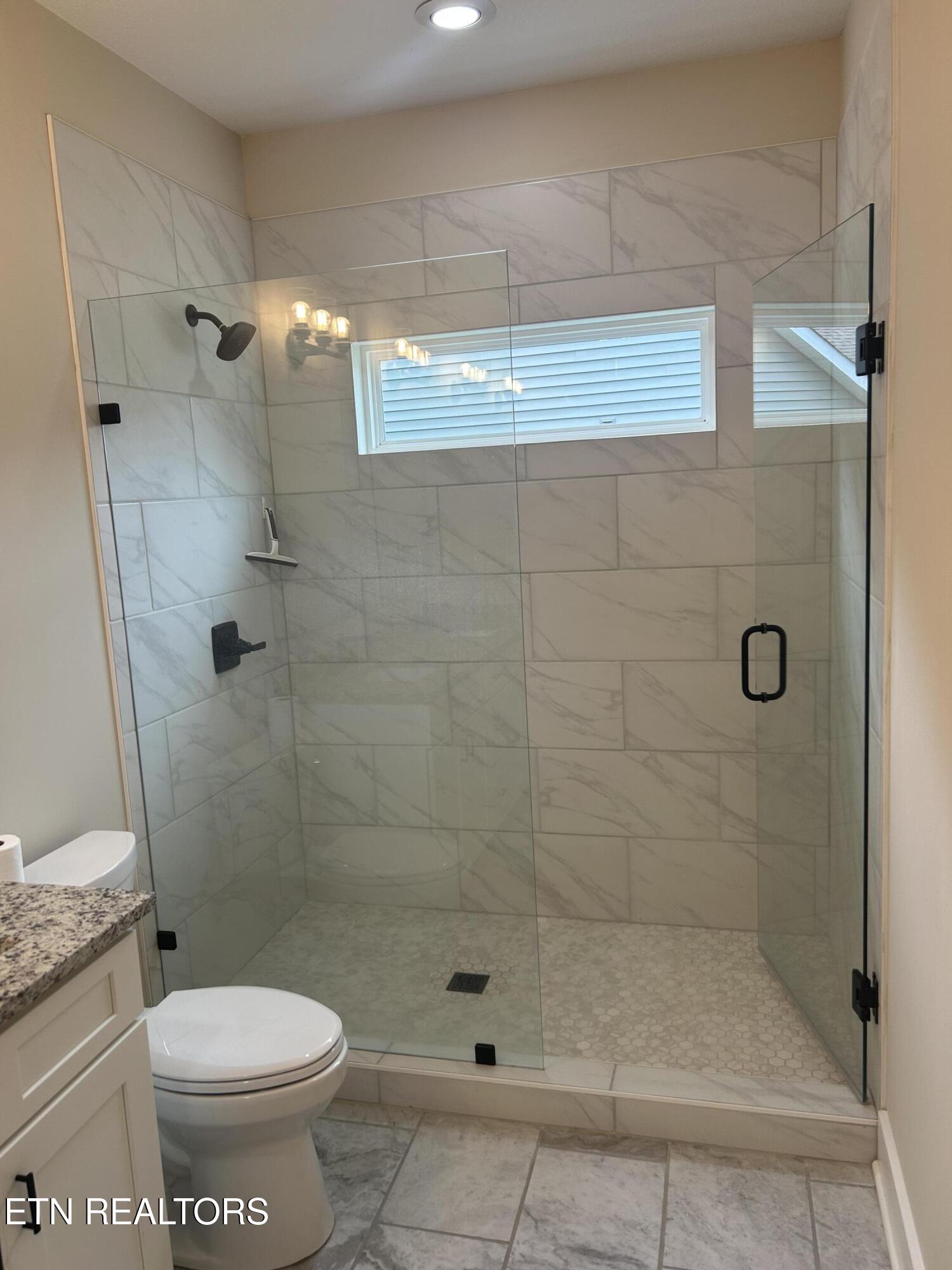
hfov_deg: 53.1
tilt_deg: -9.2
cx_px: 476
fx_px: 953
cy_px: 635
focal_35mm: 26
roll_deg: +2.9
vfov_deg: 67.3
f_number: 1.5
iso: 40
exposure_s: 1/130
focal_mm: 5.7
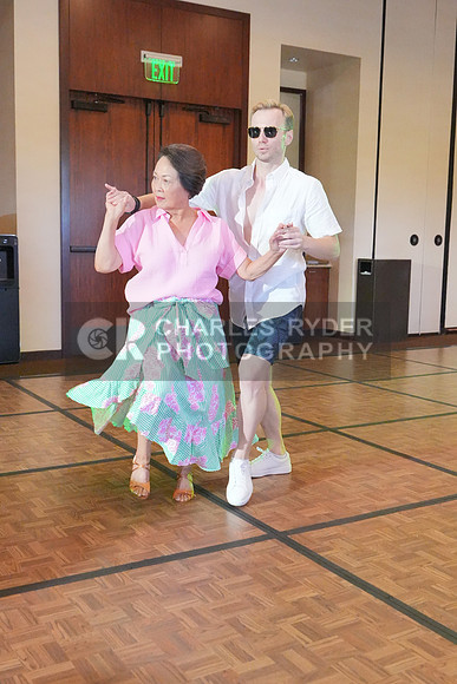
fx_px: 799
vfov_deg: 46.4
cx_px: 228
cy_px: 342
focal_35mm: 42
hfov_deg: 31.9
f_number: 4
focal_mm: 28
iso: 12800
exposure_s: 1/400
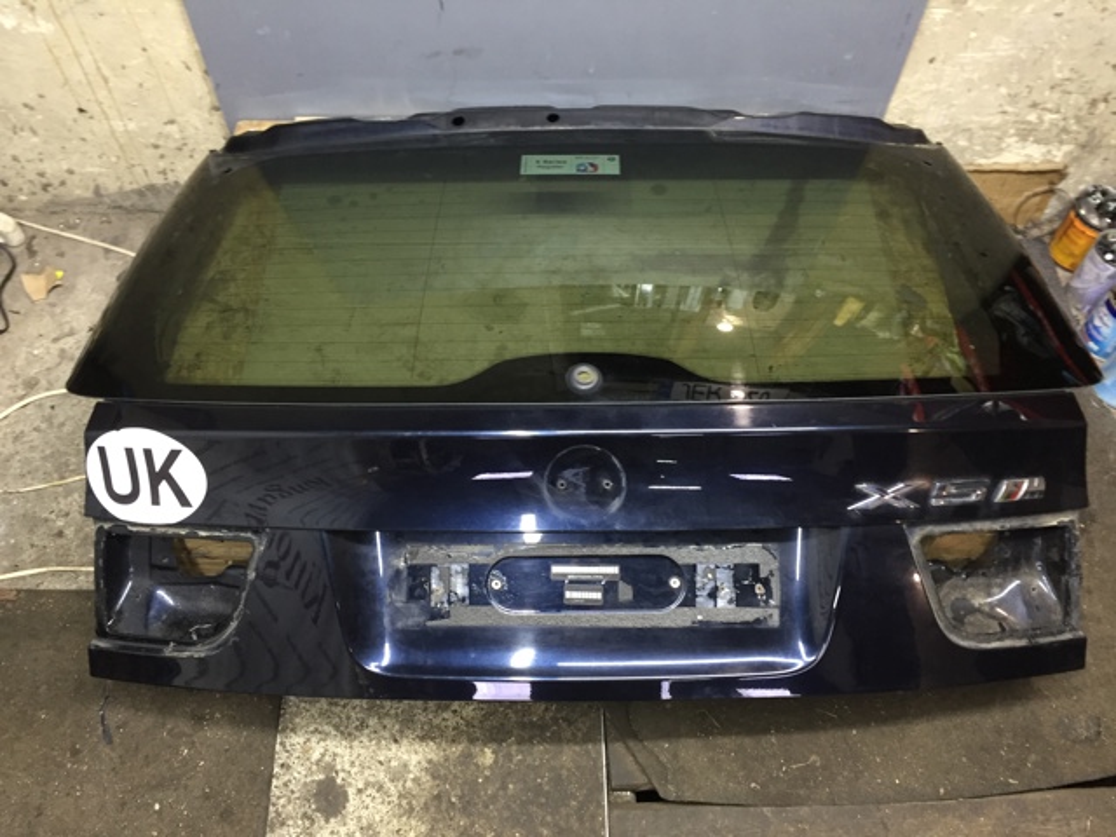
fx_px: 935
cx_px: 558
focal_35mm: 29
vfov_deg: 48.2
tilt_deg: -56.6
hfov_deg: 61.7
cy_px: 418
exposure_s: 1/33
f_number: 2.2
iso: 160
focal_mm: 4.15
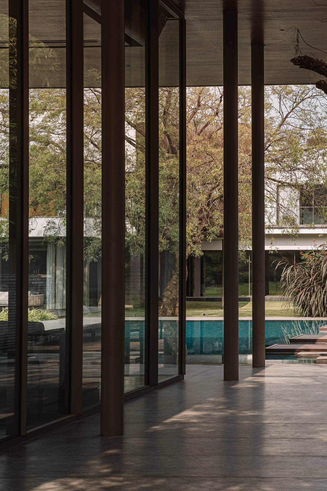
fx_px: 1063
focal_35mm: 78
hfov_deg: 17.3
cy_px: 109
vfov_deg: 25.6
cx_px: 281
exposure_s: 1/80
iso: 100
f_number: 10
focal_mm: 44
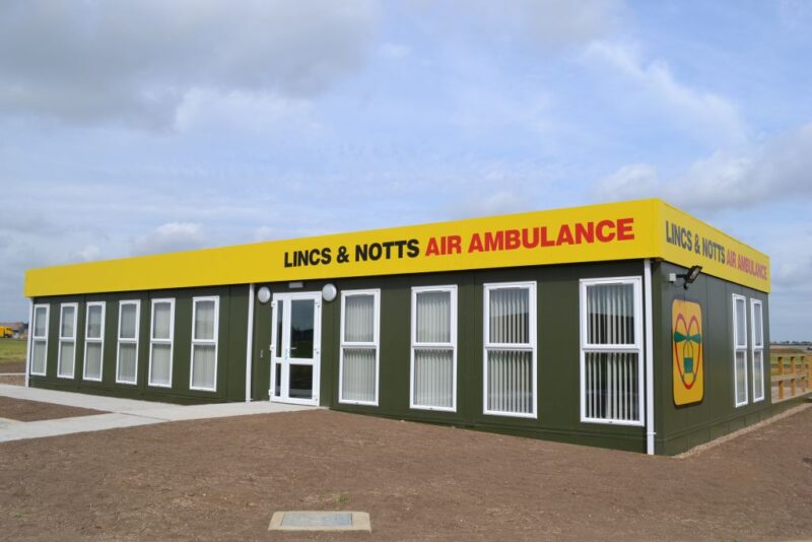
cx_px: 406
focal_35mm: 30
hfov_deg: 61.9
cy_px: 271
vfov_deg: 43.6
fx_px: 677
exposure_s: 1/250
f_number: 8
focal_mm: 20
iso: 100
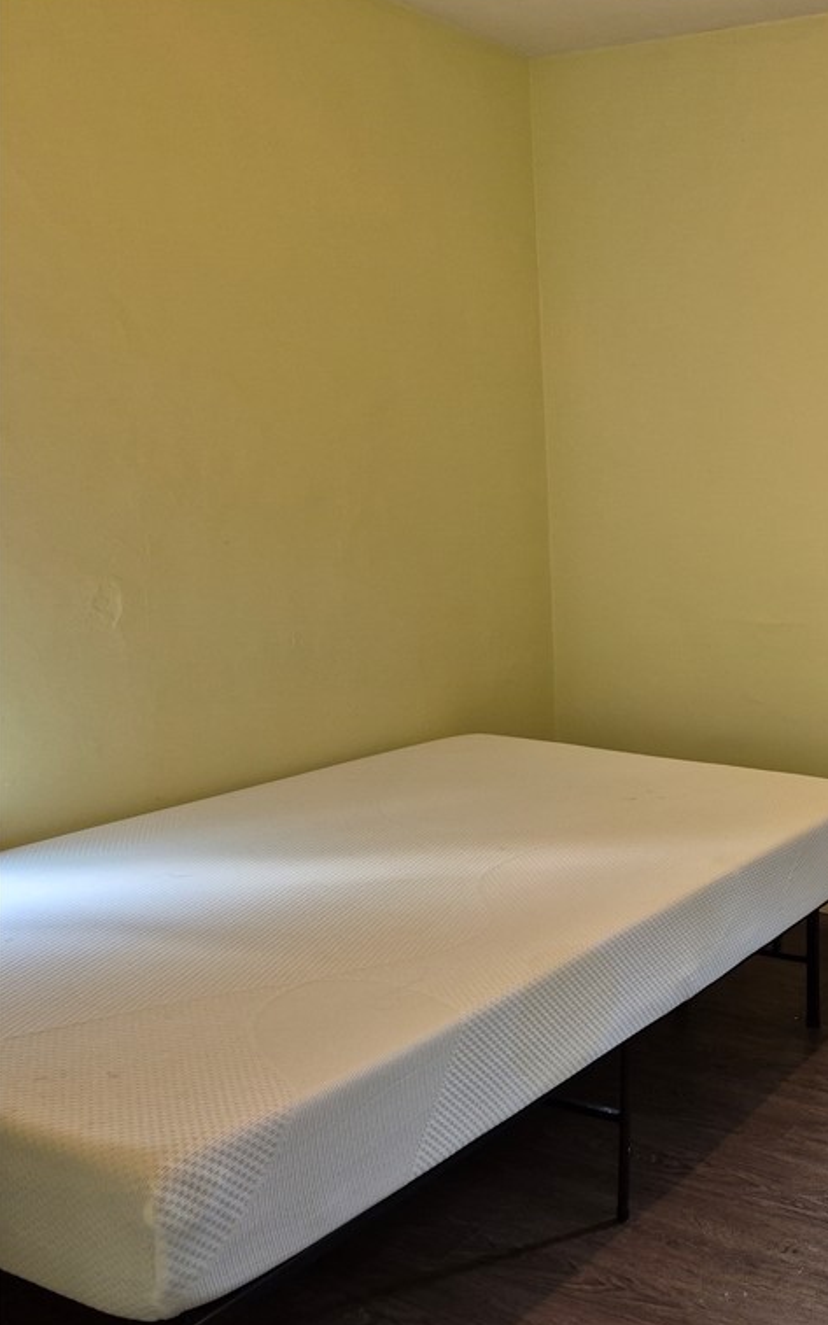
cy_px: 660
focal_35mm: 33
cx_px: 893
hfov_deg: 33.7
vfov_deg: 58.1
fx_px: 1192
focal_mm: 5.4
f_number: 1.8
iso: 250
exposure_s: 1/120
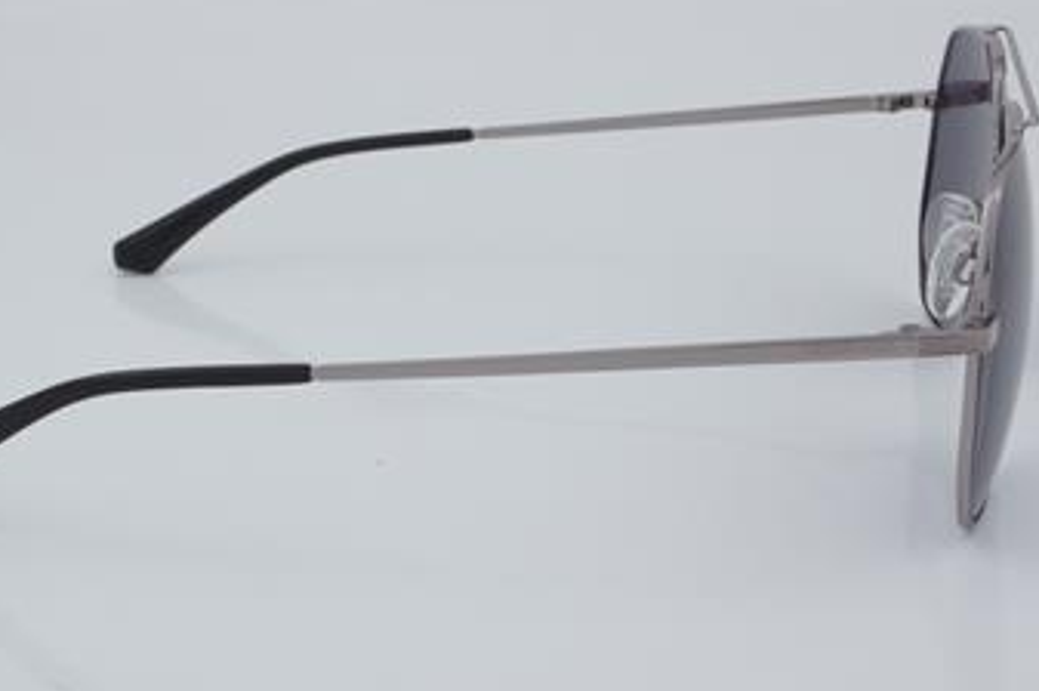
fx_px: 2566
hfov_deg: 22.9
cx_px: 450
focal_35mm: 89
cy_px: 293
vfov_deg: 15.3
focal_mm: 50
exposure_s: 1/4
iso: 100
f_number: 32
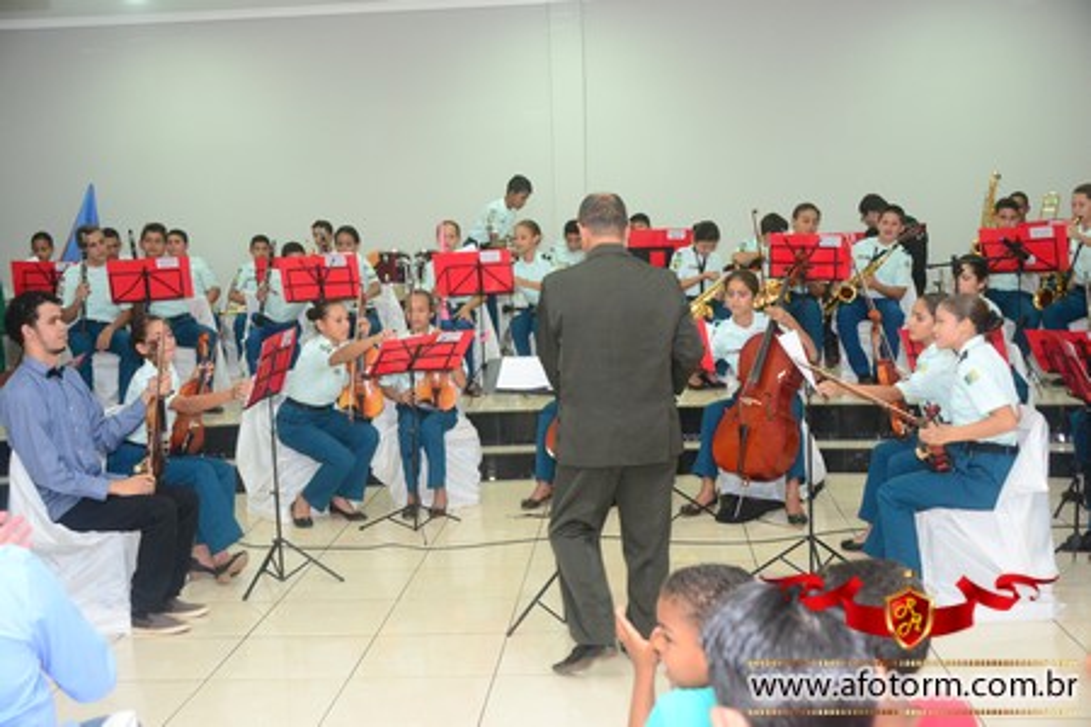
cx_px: 546
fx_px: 1409
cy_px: 364
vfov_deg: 28.9
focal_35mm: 46
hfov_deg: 42.3
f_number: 4
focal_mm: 31
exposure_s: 1/60
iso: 1600
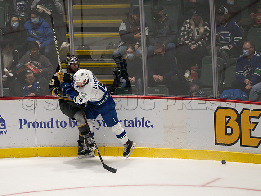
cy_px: 115
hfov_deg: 4.8
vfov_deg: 3.6
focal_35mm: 409
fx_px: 3086
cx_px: 94
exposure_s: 1/800
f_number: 4
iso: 2500
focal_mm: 280
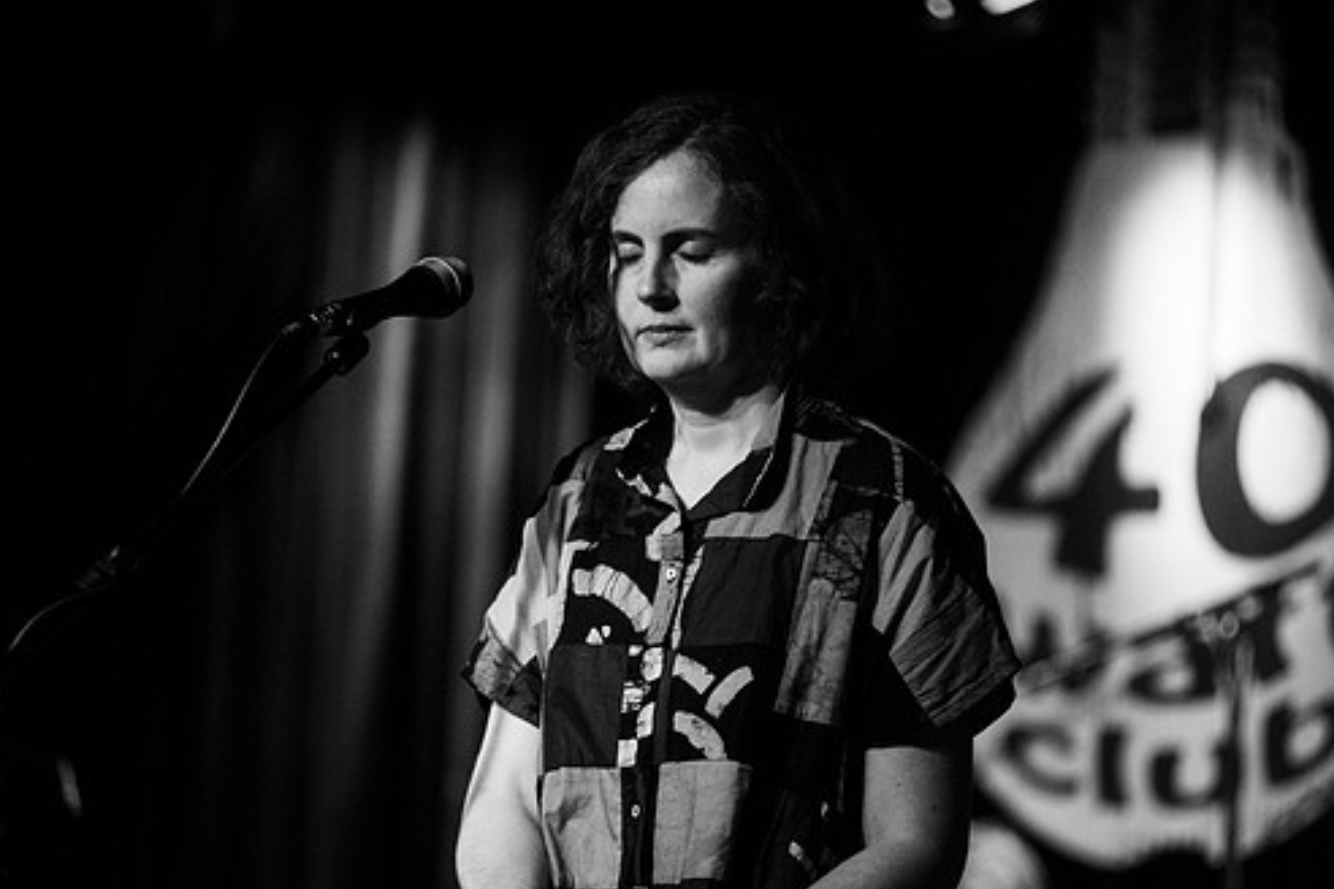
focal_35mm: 236
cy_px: 484
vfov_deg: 5.8
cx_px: 664
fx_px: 8744
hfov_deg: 8.7
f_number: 3.2
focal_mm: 200
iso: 2000
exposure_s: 1/125
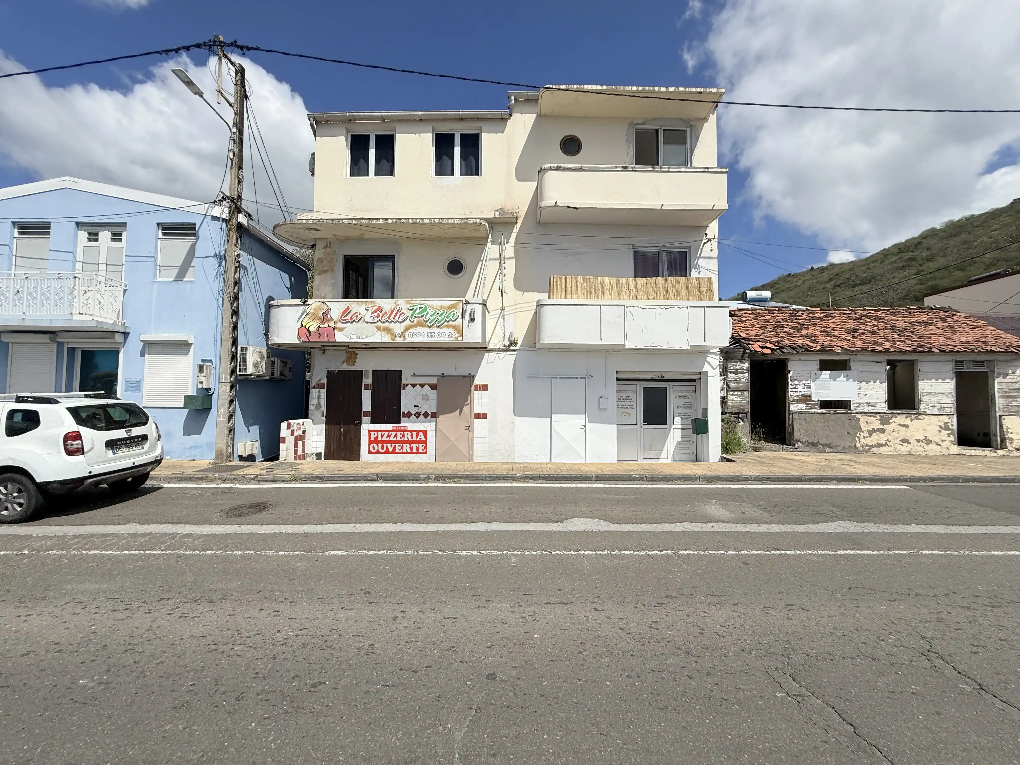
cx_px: 510
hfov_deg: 102.1
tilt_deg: +2.2
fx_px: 413
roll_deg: -0.8
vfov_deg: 85.7
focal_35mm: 14
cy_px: 382
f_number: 2.2
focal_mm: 2.22
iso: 50
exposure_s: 1/6173
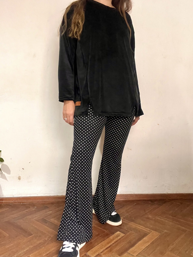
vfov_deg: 60.0
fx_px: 223
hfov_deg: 46.8
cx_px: 96
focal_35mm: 30
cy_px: 128
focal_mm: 2.71
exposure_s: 1/31
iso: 400
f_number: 2.2
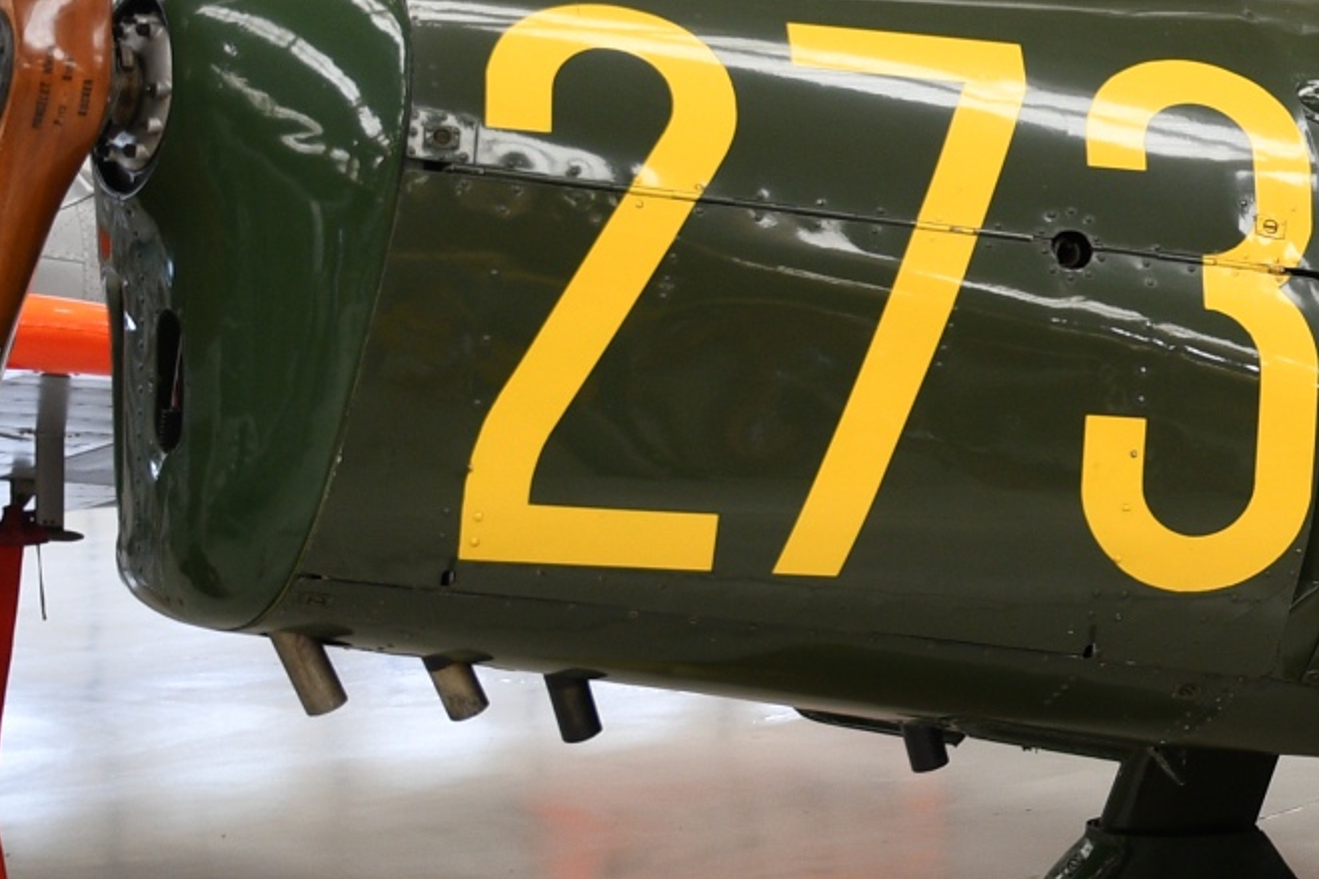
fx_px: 4799
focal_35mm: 131
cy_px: 388
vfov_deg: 10.5
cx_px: 2014
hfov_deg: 14.5
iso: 250
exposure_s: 1/60
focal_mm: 24
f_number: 4
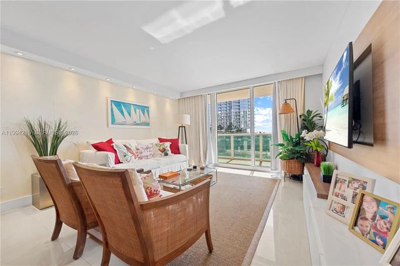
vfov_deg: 81.1
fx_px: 155
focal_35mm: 14
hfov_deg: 104.3
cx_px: 200
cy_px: 133
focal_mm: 14
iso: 400
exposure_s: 1/20
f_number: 8
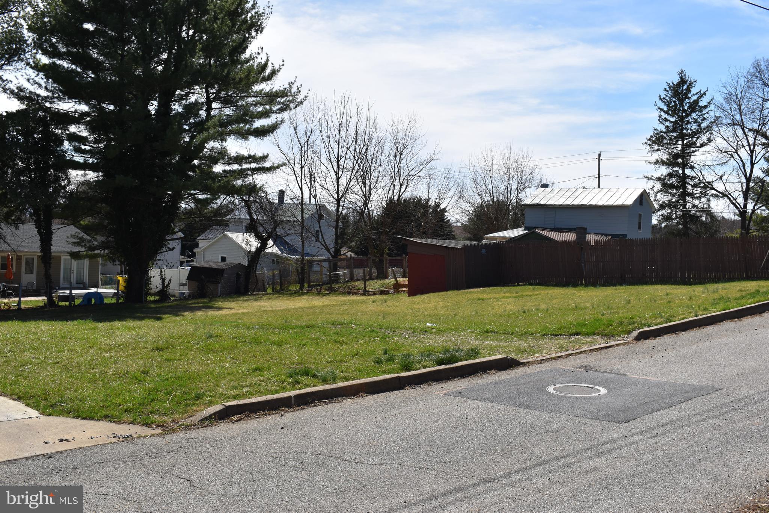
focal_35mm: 39
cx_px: 384
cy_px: 256
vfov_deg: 34.2
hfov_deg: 49.6
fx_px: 833
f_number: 13
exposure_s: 1/200
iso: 100
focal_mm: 26
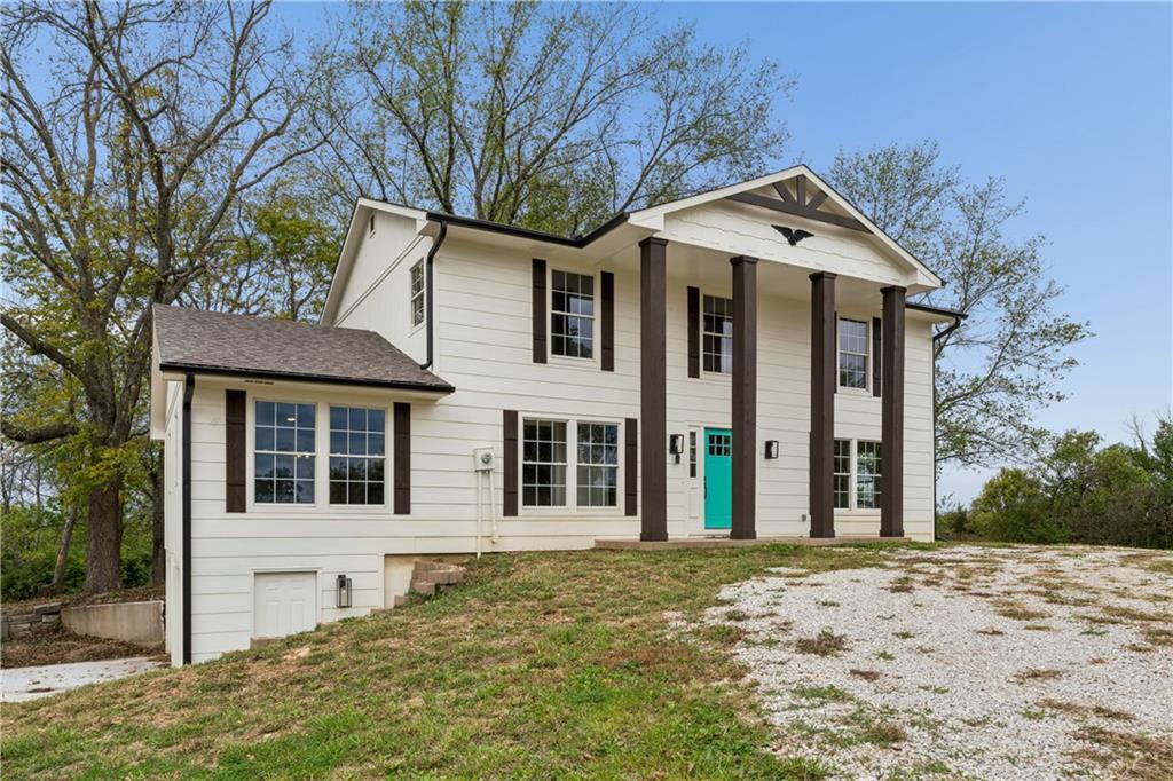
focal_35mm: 24
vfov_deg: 53.1
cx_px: 586
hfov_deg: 73.8
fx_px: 782
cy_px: 390
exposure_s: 1/20
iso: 100
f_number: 22
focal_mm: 24
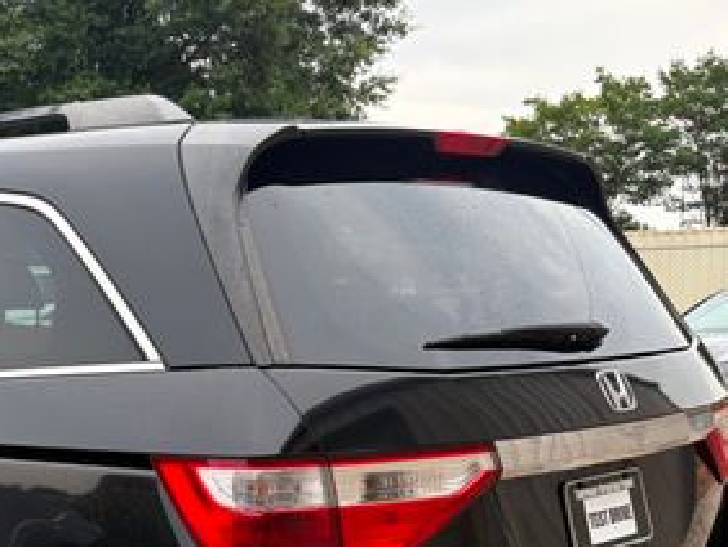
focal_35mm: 59
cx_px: 67
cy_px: 436
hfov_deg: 31.1
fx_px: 1242
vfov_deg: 24.5
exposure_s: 1/433
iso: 50
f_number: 1.6
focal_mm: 5.96
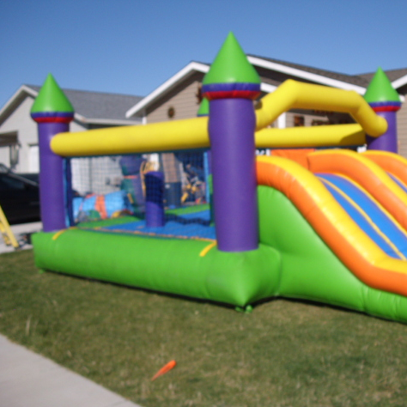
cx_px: 259
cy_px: 203
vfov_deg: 39.2
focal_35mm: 43
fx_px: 572
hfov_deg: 38.9
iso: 80
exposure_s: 1/320
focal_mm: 6.3
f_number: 7.8
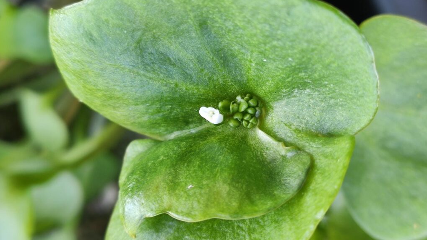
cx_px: 214
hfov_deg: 36.6
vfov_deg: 21.1
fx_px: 645
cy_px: 105
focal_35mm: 57
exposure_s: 1/50
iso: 167
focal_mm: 4.77
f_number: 1.75
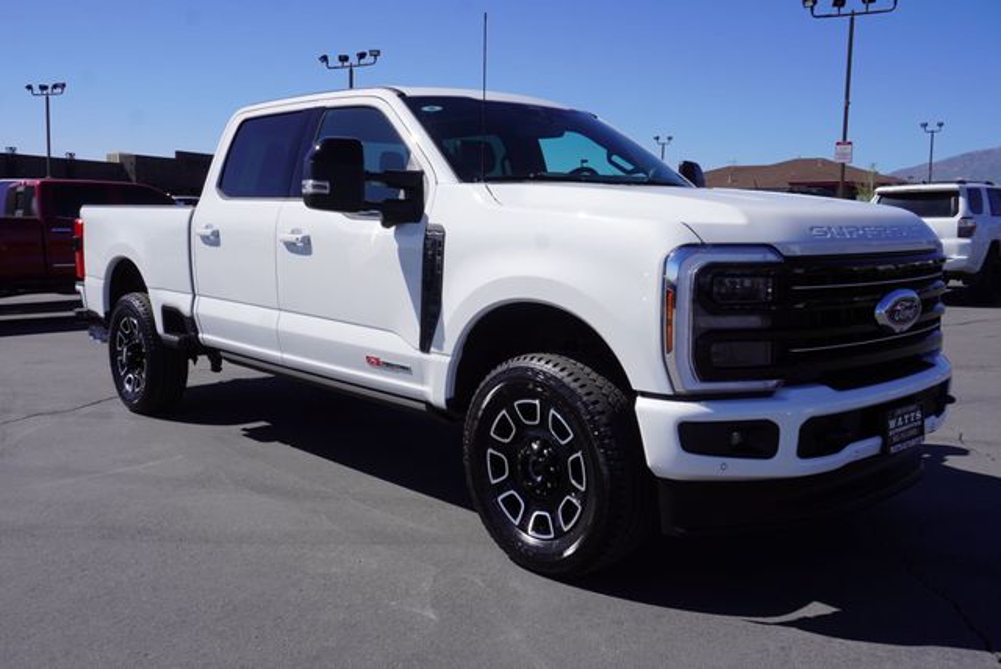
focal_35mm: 33
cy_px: 334
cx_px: 500
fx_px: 918
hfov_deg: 57.2
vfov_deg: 40.0
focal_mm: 22
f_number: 10
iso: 100
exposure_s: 1/250
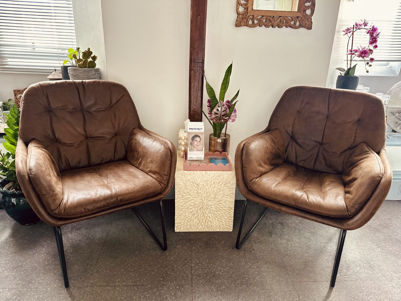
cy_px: 150
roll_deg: -1.3
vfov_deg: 56.8
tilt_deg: -20.2
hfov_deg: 71.6
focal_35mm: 24
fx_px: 278
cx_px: 200
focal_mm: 6.86
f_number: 1.78
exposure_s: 1/60
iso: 320
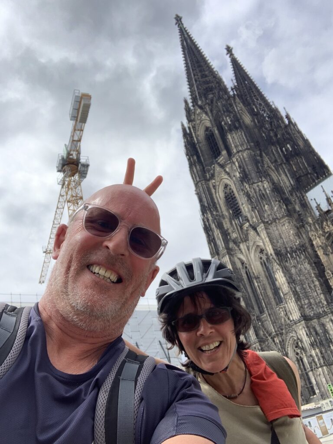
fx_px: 410
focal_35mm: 32
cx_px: 166
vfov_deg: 56.8
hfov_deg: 44.2
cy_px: 222
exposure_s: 1/626
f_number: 2.2
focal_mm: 2.87
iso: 16
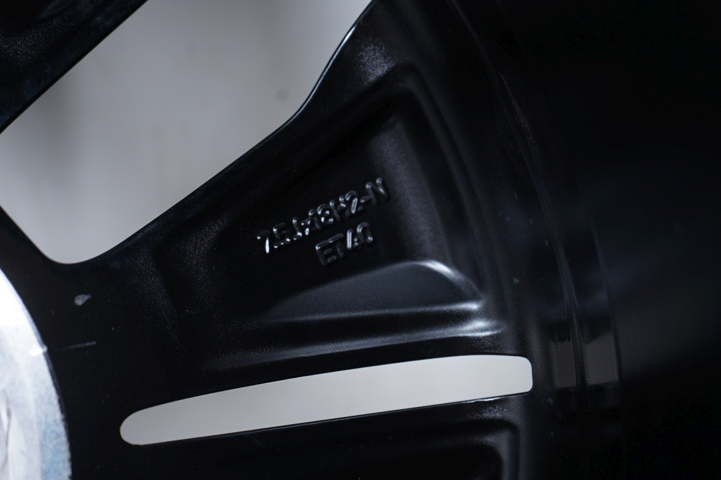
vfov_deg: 23.0
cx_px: 346
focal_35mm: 59
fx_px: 1181
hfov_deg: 34.0
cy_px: 243
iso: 250
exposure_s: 1/125
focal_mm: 52
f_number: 5.6
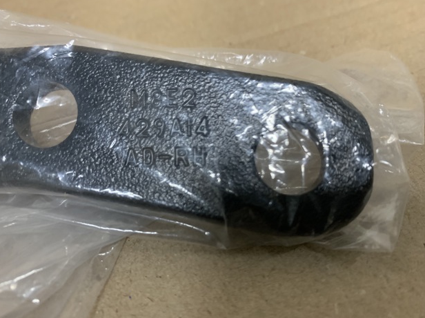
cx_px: 210
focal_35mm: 27
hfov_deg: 65.4
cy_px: 158
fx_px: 331
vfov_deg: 51.3
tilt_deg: -51.0
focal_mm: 4.25
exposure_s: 1/33
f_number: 1.8
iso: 400
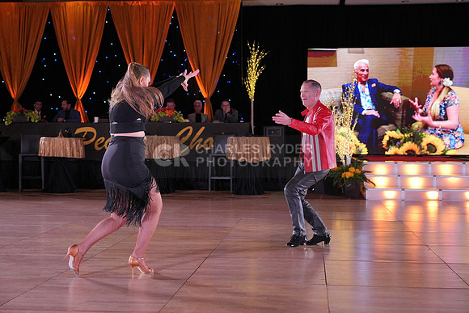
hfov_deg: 36.9
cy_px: 156
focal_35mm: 54
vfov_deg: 25.1
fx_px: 704
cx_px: 234
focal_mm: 54
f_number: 4.5
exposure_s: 1/400
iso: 2000
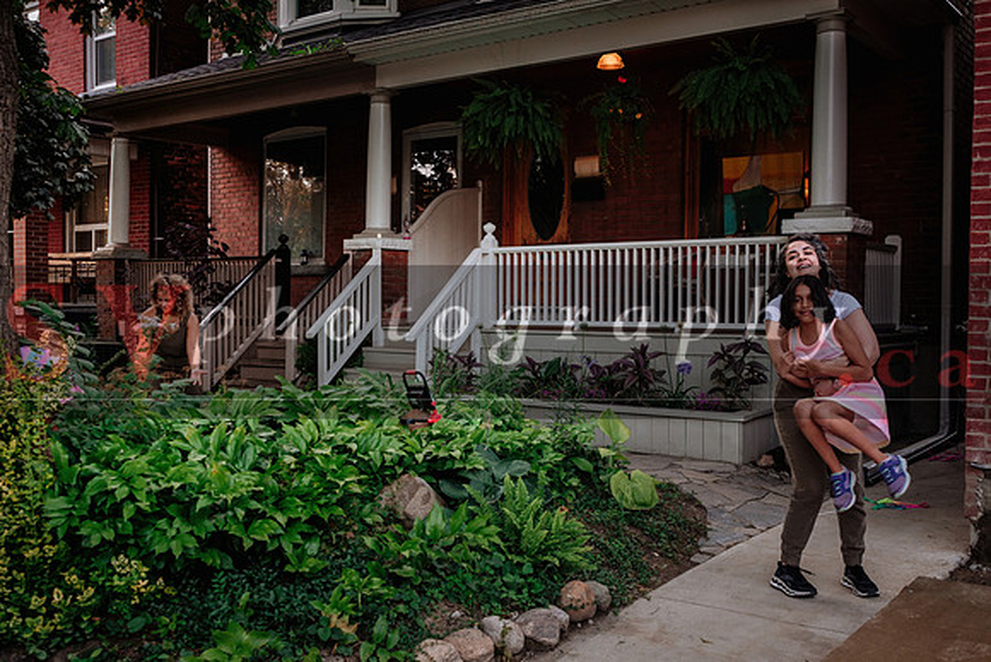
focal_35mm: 36
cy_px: 331
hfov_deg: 53.1
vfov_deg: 36.9
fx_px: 991
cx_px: 496
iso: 800
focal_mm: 24
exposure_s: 1/200
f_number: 4
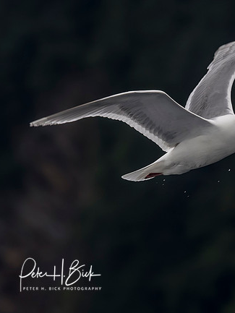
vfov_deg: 1.6
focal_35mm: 1240
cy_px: 93
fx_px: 11219
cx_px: 278
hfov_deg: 1.2
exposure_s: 1/1000
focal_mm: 300
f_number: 6.3
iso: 640
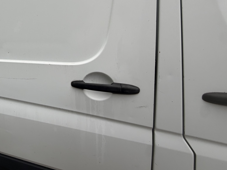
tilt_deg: -6.7
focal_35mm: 26
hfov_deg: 57.0
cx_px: 19
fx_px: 170
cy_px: 51
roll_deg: +3.6
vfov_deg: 51.6
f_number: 2.2
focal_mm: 2.22
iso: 40
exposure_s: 1/246
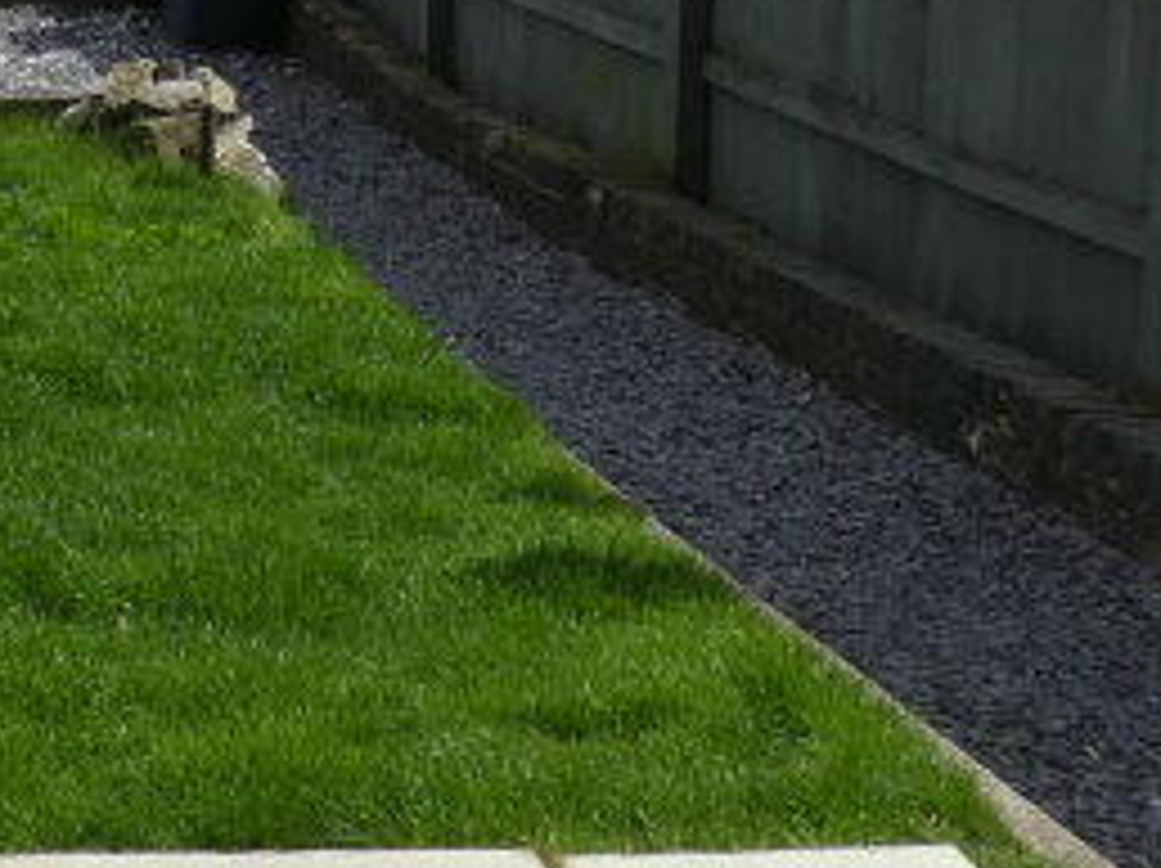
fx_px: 2547
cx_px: -331
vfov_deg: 18.3
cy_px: -180
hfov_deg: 23.0
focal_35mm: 76
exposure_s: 1/1000
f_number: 3.5
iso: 80
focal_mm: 3.6
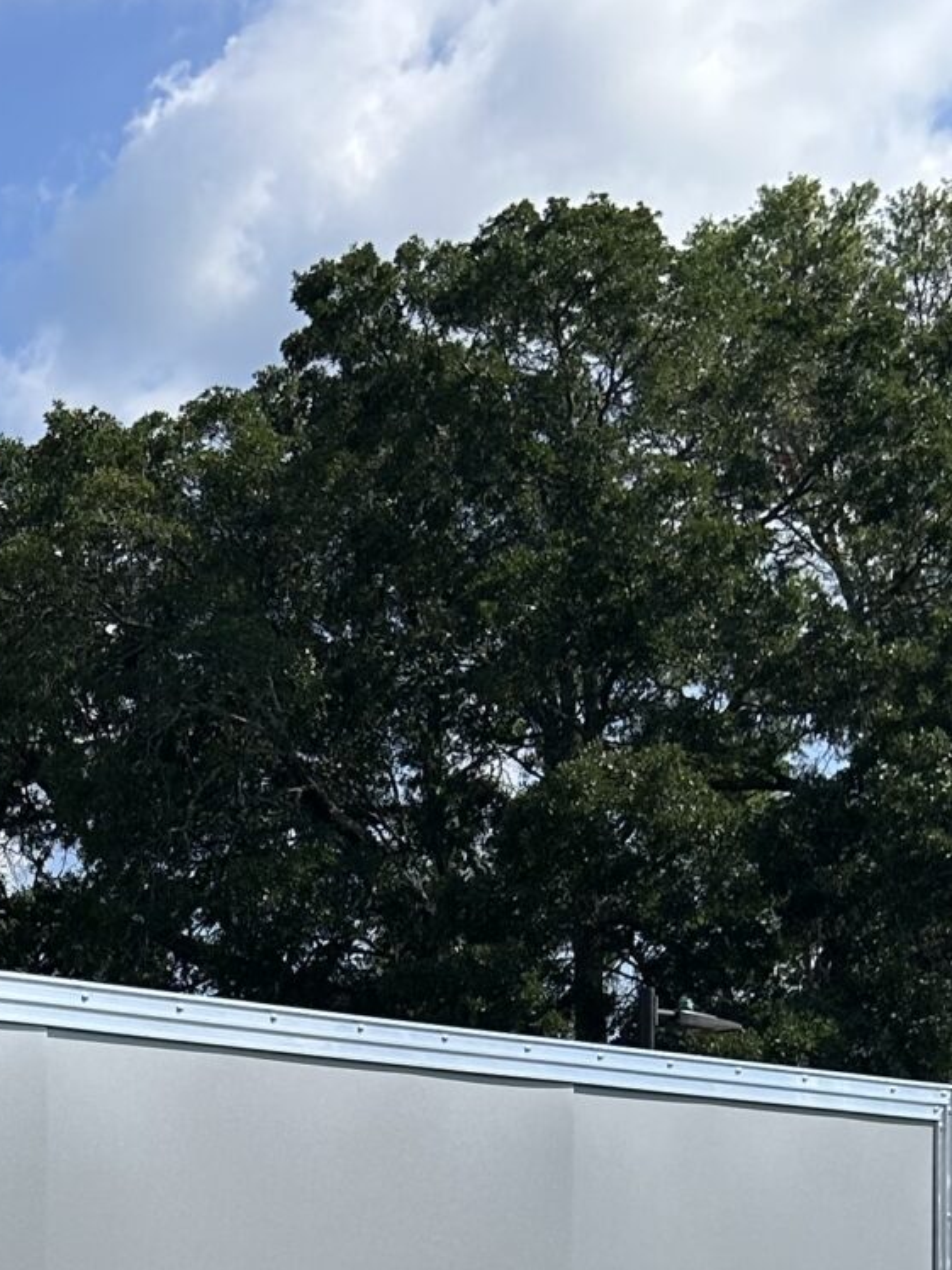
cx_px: -270
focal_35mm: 89
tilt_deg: -1.3
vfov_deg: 20.5
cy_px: 1542
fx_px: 3264
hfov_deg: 15.8
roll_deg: +0.1
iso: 50
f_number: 1.5
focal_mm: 5.7
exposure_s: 1/4630
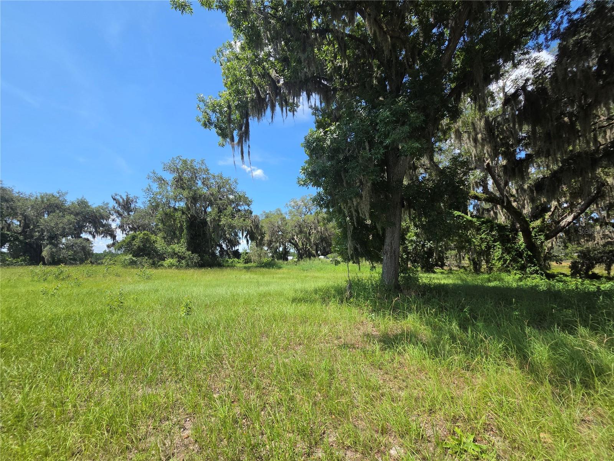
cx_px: 307
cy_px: 230
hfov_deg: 106.2
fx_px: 231
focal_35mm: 13
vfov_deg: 89.9
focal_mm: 2.2
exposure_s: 1/2259
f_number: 2.2
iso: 100
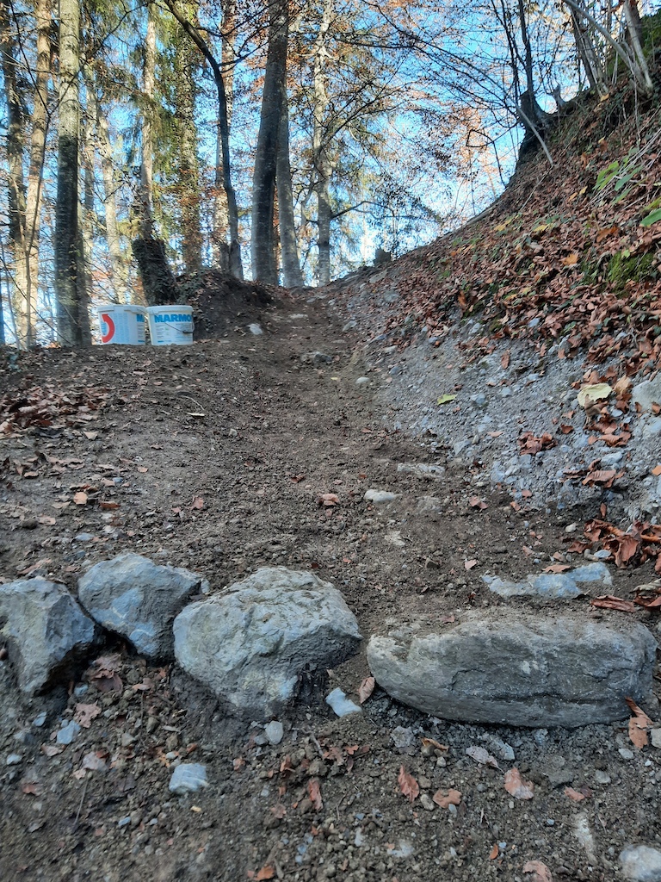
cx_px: 330
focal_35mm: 26
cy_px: 441
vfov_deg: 67.3
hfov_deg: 53.1
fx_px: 662
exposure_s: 1/50
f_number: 1.7
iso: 40
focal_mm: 3.92
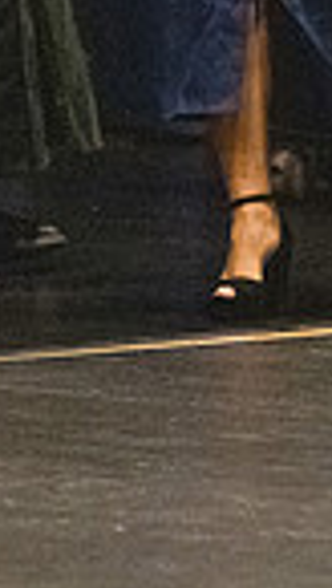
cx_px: 63
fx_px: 9851
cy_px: -276
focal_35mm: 632
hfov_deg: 1.9
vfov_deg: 3.4
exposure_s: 1/400
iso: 10000
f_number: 3.2
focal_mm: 130
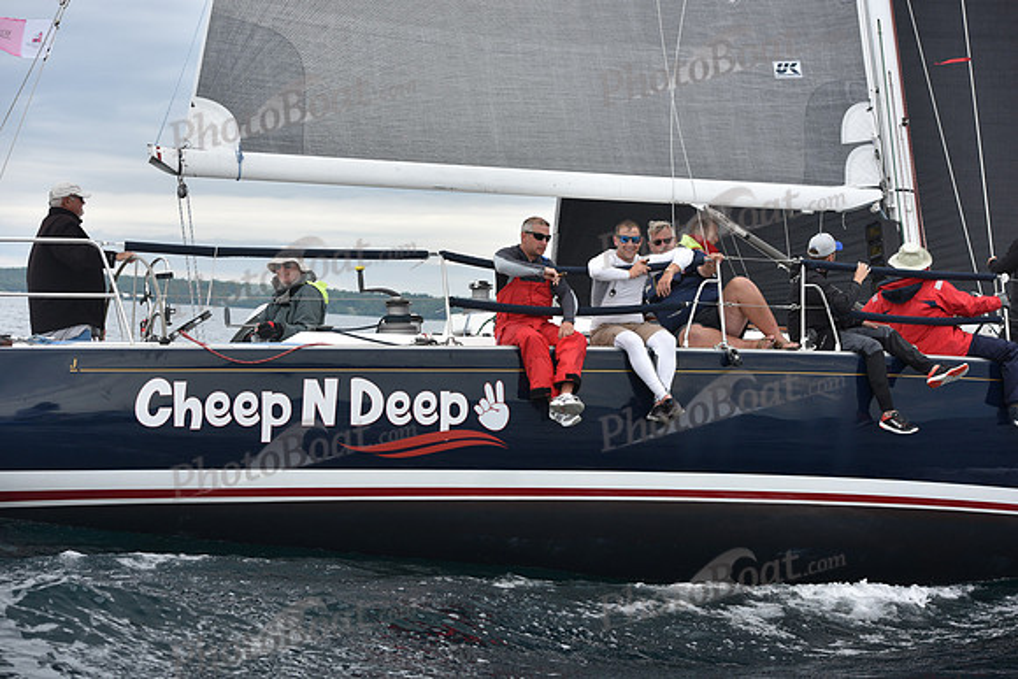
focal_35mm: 70
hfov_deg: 28.8
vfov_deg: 19.5
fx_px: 1980
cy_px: 340
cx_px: 509
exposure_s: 1/800
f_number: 5.6
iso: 250
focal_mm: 70
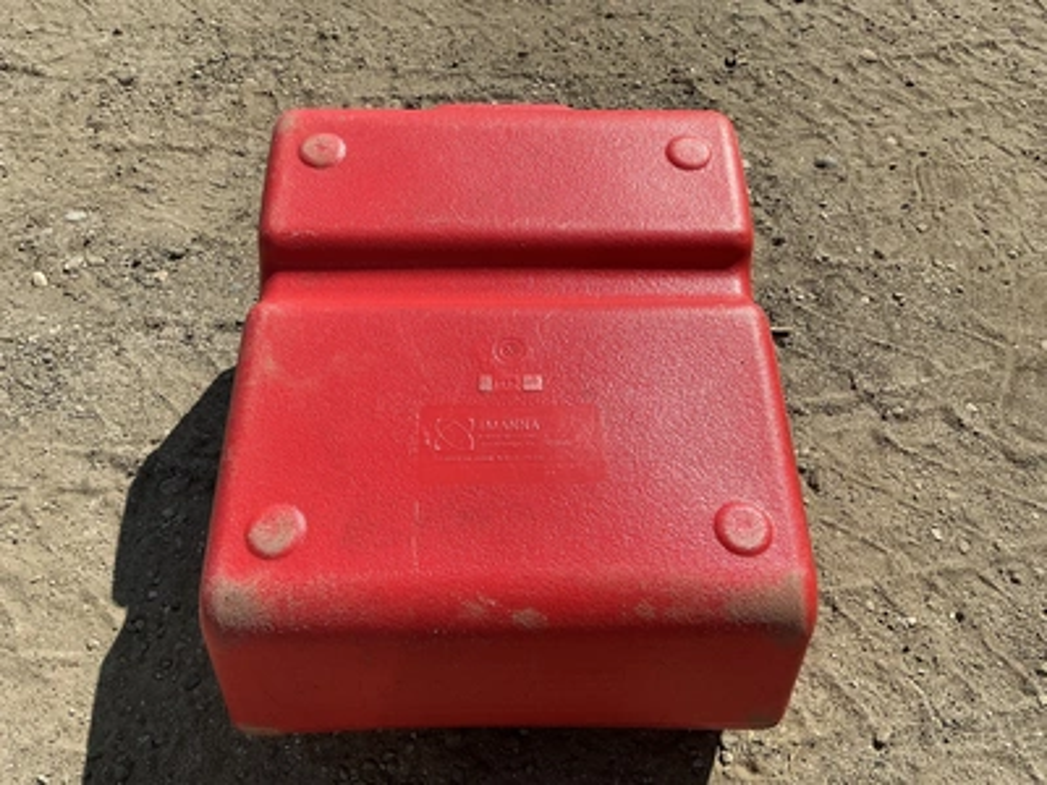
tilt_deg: -52.7
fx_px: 847
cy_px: 392
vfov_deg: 49.7
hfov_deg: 63.4
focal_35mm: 28
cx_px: 524
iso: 25
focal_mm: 3
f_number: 1.8
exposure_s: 1/2058
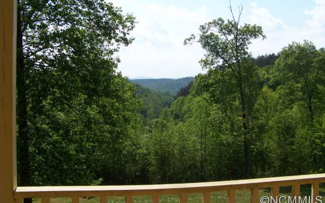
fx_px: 345
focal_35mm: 39
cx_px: 165
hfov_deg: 50.4
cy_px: 89
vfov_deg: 32.7
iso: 67
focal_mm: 5.85
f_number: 4
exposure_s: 1/800
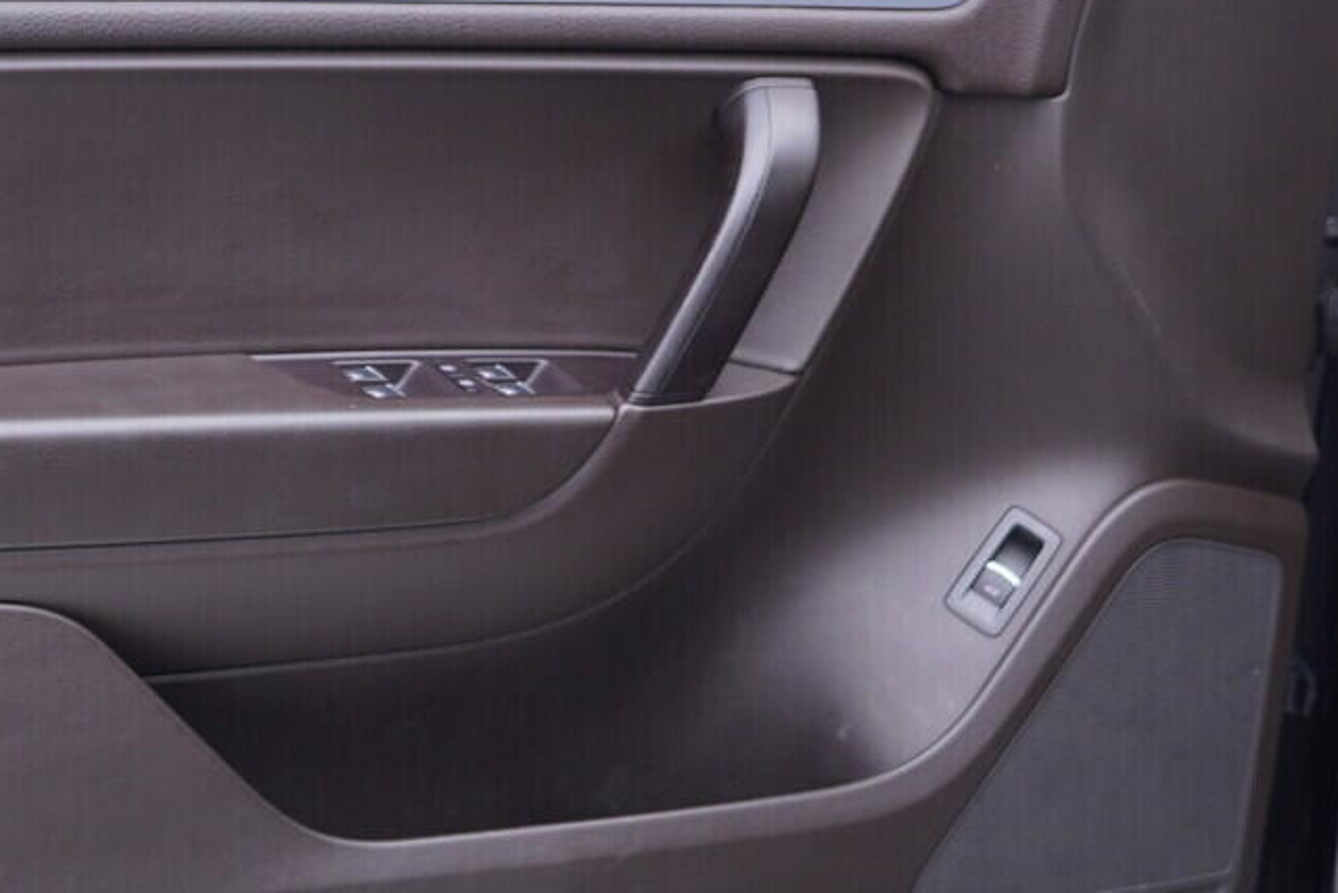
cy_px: 508
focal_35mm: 81
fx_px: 3011
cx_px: 426
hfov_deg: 24.9
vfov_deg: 16.9
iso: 160
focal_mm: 24
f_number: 2.8
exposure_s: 1/40
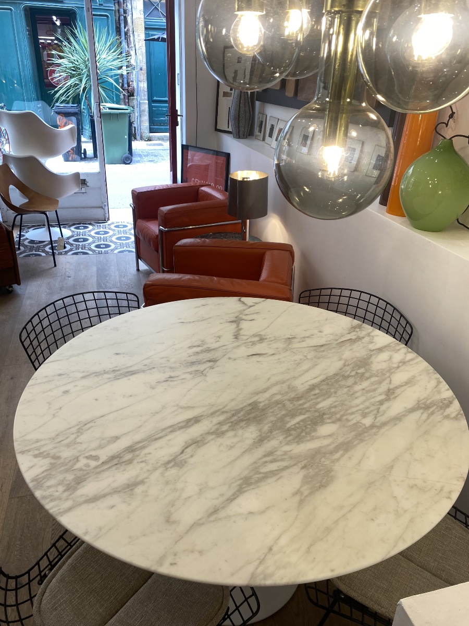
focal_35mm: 26
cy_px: 313
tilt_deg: -25.6
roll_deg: -3.0
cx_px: 234
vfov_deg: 67.3
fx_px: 470
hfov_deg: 53.1
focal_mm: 4.25
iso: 32
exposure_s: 1/100
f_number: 1.8
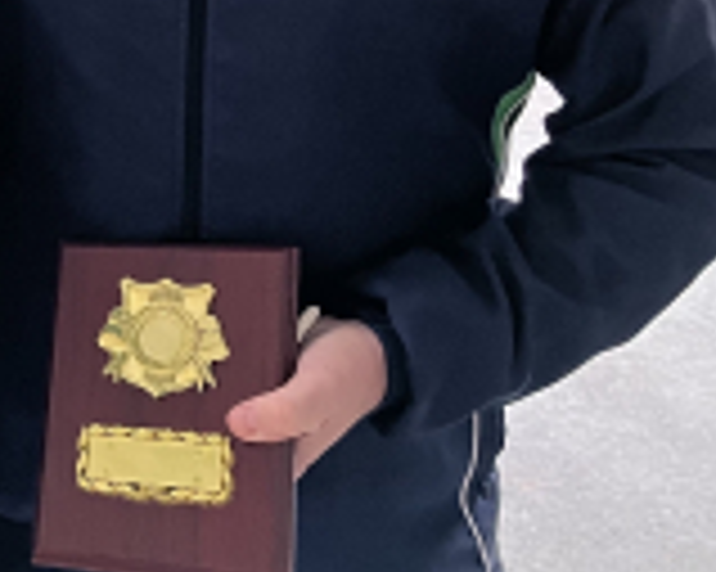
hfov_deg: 19.1
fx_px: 1800
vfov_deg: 17.1
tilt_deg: -10.4
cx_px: -417
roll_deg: +0.2
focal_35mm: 85
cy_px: -149
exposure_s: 1/60
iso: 250
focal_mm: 5.1
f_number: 1.6
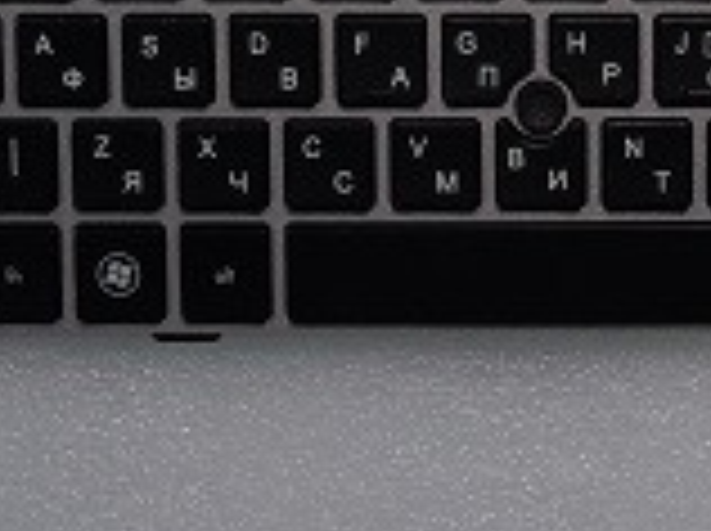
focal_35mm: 86
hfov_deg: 22.2
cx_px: 657
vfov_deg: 16.9
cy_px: 65
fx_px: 1764
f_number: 5.3
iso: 100
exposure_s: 1/13
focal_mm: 6.1
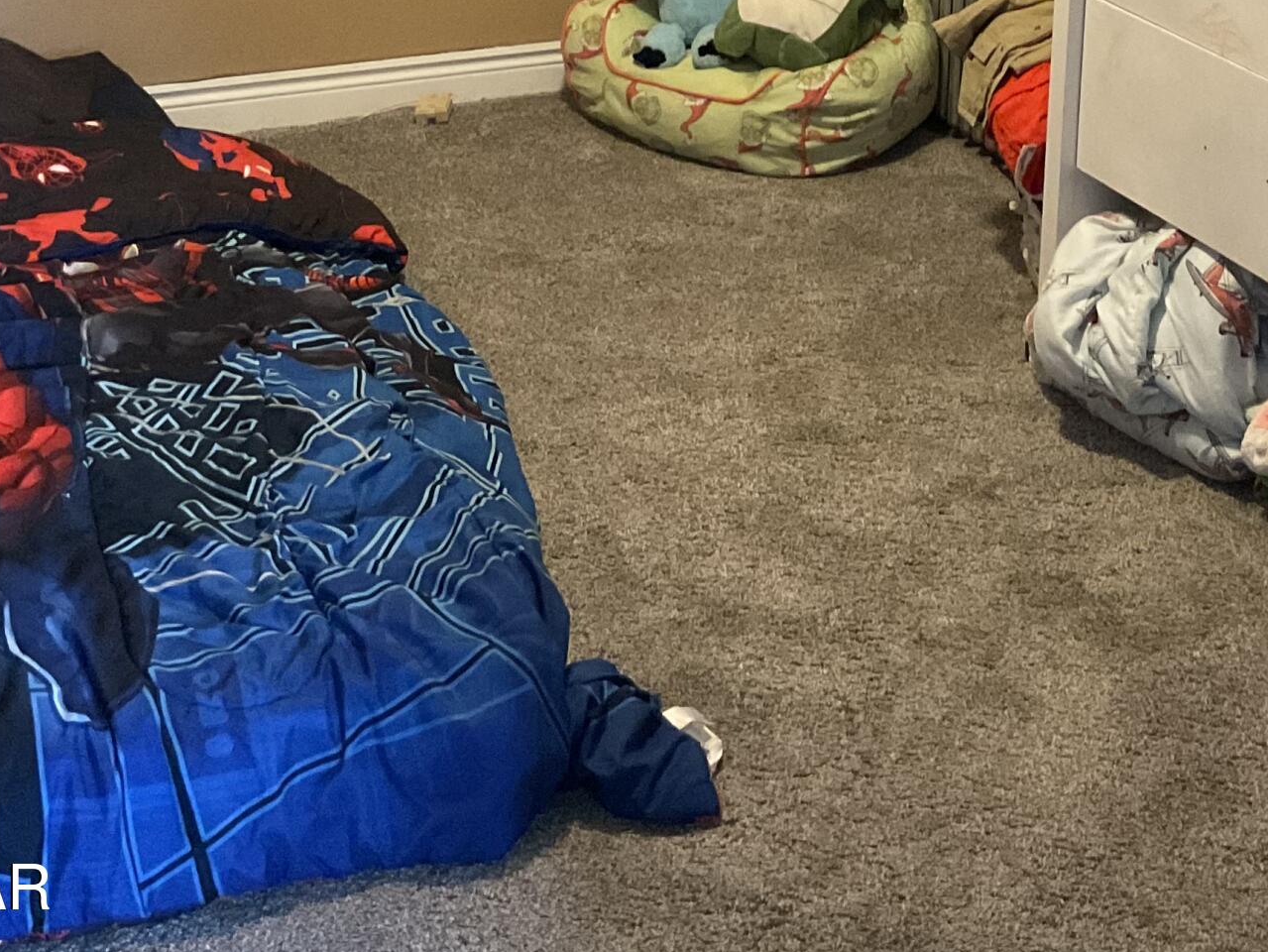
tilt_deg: -13.1
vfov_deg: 20.5
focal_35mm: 68
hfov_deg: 28.4
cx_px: 844
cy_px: -126
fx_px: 2492
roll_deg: -0.4
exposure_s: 1/30
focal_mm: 3
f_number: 1.8
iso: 400
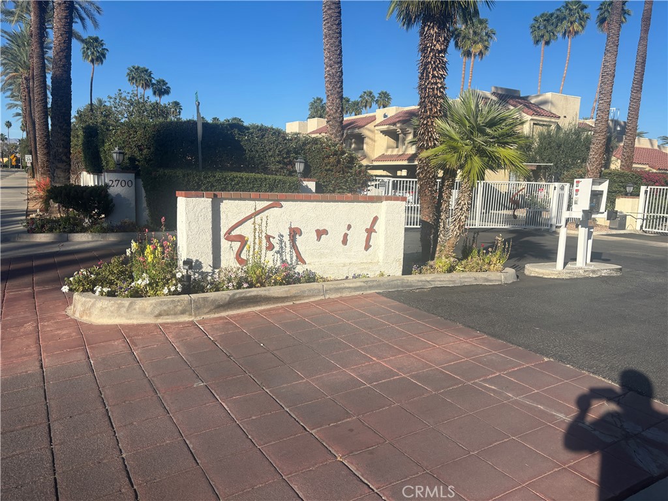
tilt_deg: -7.6
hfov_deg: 67.3
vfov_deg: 53.1
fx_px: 502
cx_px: 334
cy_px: 250
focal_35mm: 26
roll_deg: -1.8
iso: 50
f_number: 1.6
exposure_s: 1/3937
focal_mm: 5.96
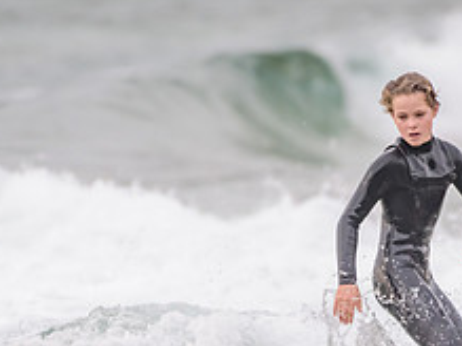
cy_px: 354
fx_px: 20796
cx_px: 448
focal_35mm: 1559
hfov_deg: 1.3
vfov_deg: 1.0
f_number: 5.6
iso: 360
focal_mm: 500
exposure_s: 1/800
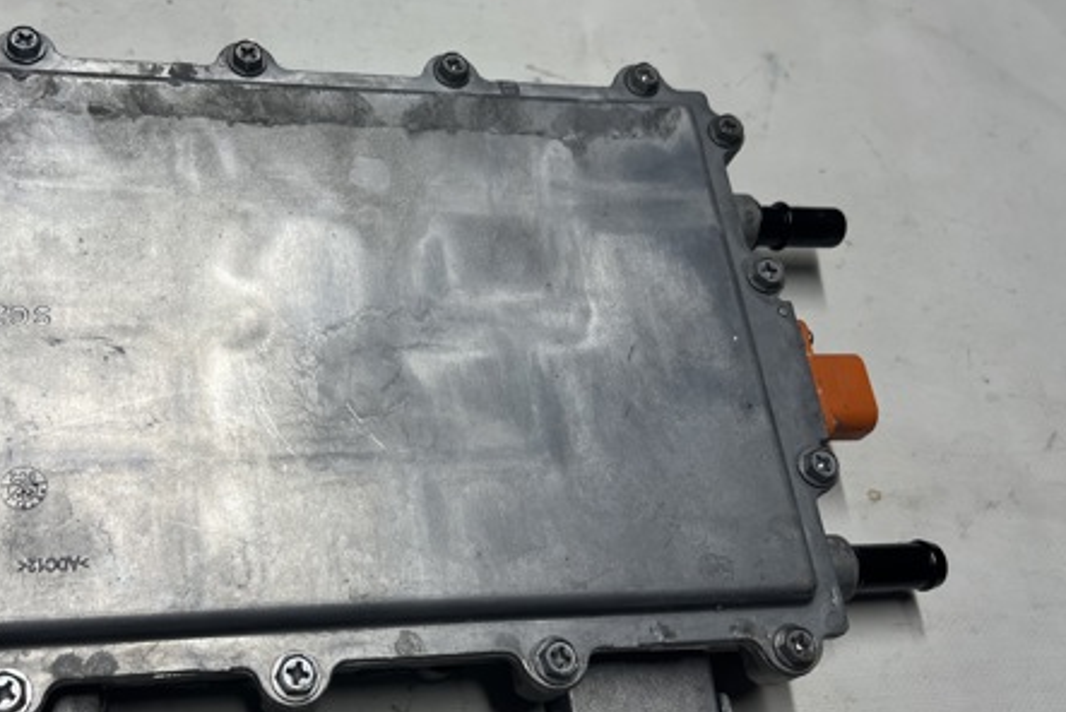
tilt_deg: -62.5
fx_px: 1156
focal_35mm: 39
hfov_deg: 48.8
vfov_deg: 34.2
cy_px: 384
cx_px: 373
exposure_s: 1/100
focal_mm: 5.7
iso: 50
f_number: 1.5
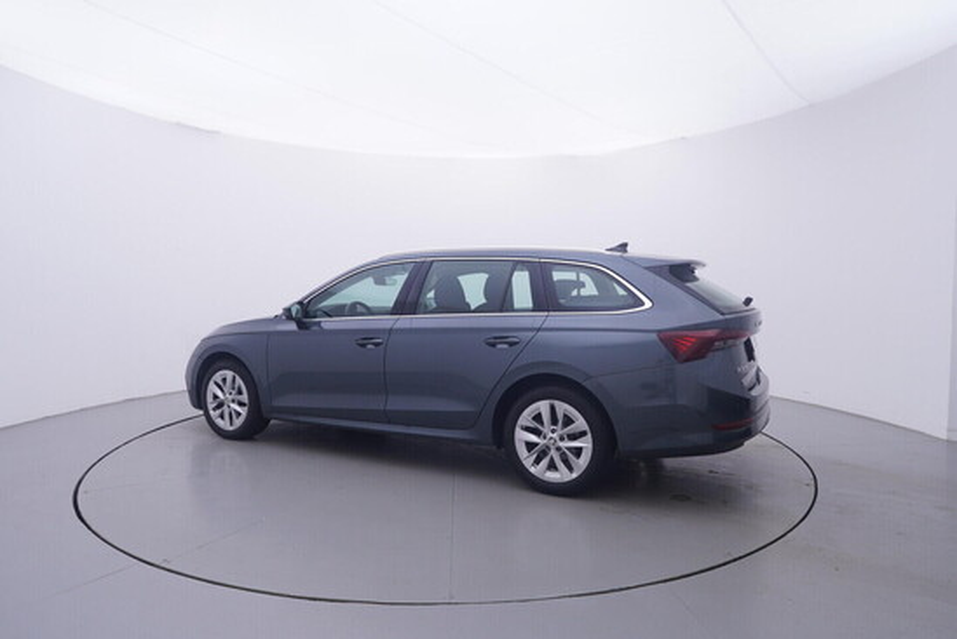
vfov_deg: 56.2
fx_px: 599
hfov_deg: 77.3
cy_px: 320
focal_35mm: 22
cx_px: 478
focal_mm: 15
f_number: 5
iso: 200
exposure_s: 1/80
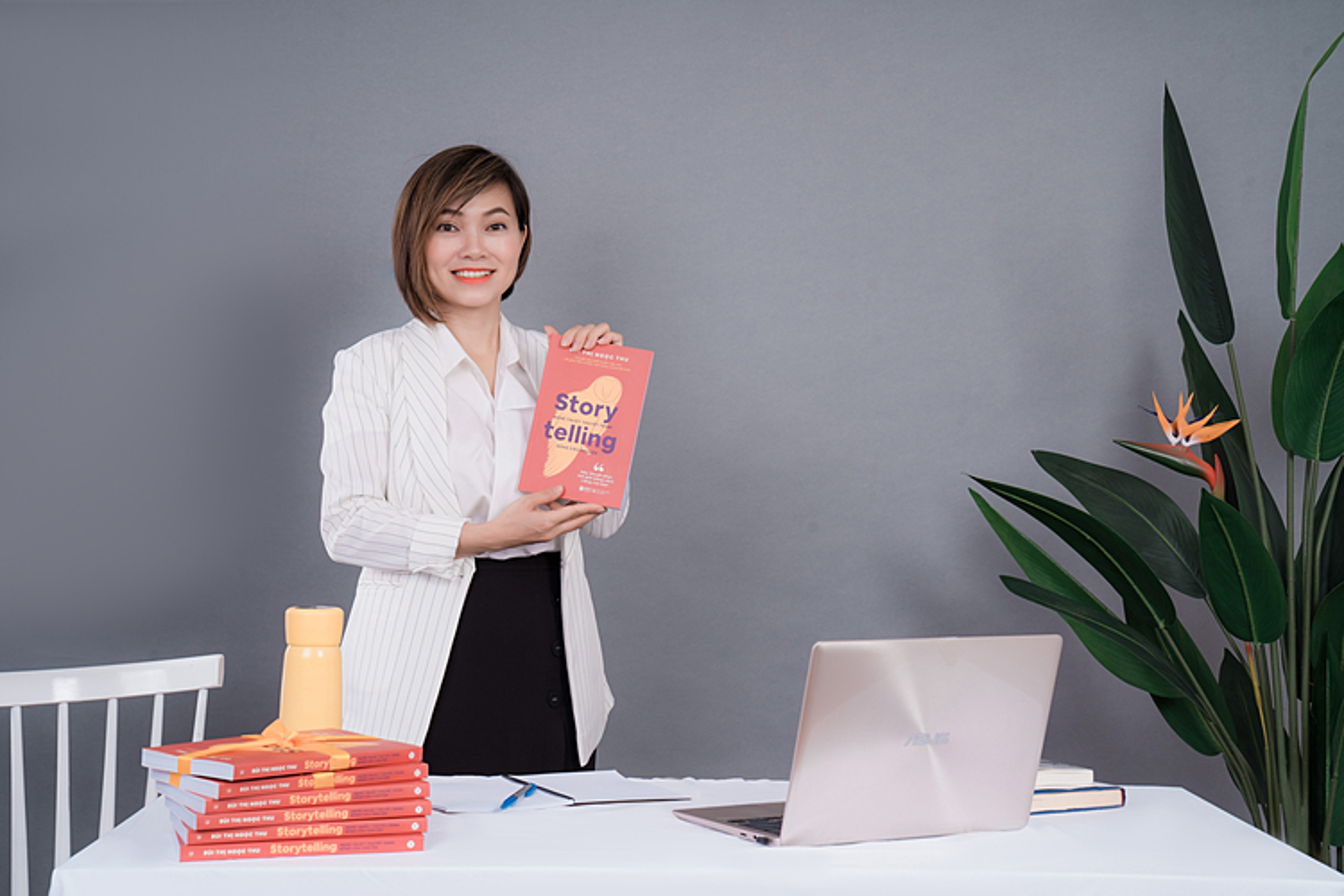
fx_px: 2128
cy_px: 448
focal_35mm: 57
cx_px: 672
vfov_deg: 23.8
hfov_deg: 35.1
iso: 100
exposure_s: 1/160
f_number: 10
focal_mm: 57
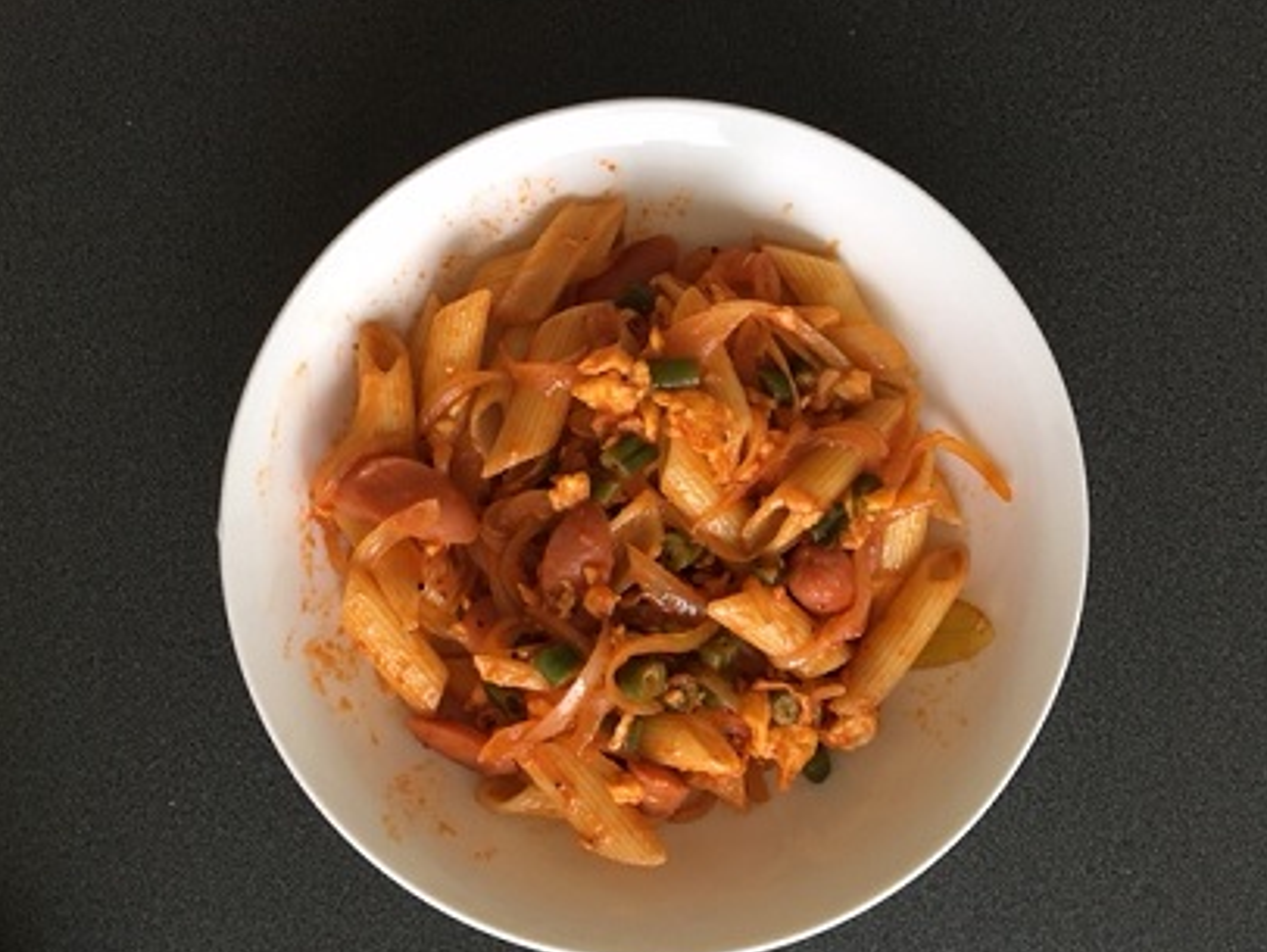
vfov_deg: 44.2
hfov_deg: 56.8
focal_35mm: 32
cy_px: 503
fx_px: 1172
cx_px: 643
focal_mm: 4.15
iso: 160
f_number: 2.2
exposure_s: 1/30
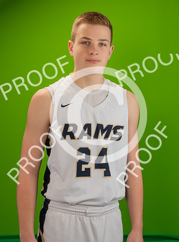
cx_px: 95
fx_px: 455
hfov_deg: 22.3
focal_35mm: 65
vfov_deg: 29.9
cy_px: 113
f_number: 20
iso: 800
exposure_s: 1/60
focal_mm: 42
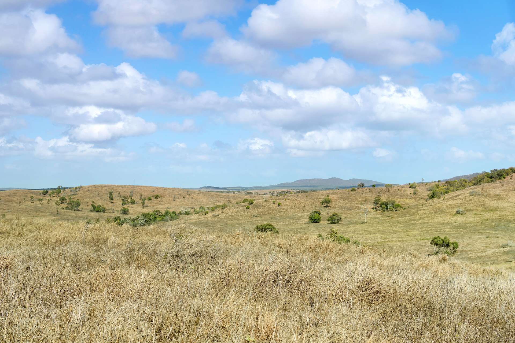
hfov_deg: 37.9
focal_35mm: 52
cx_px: 258
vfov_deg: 25.8
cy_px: 172
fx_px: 751
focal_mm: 35
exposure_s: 1/3200
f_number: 4
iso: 80
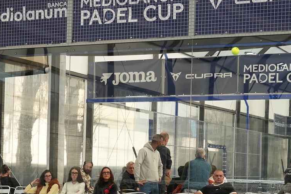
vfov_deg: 14.1
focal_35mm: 96
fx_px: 776
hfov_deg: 21.2
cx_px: 111
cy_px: 176
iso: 2000
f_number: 4.5
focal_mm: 36
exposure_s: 1/1600
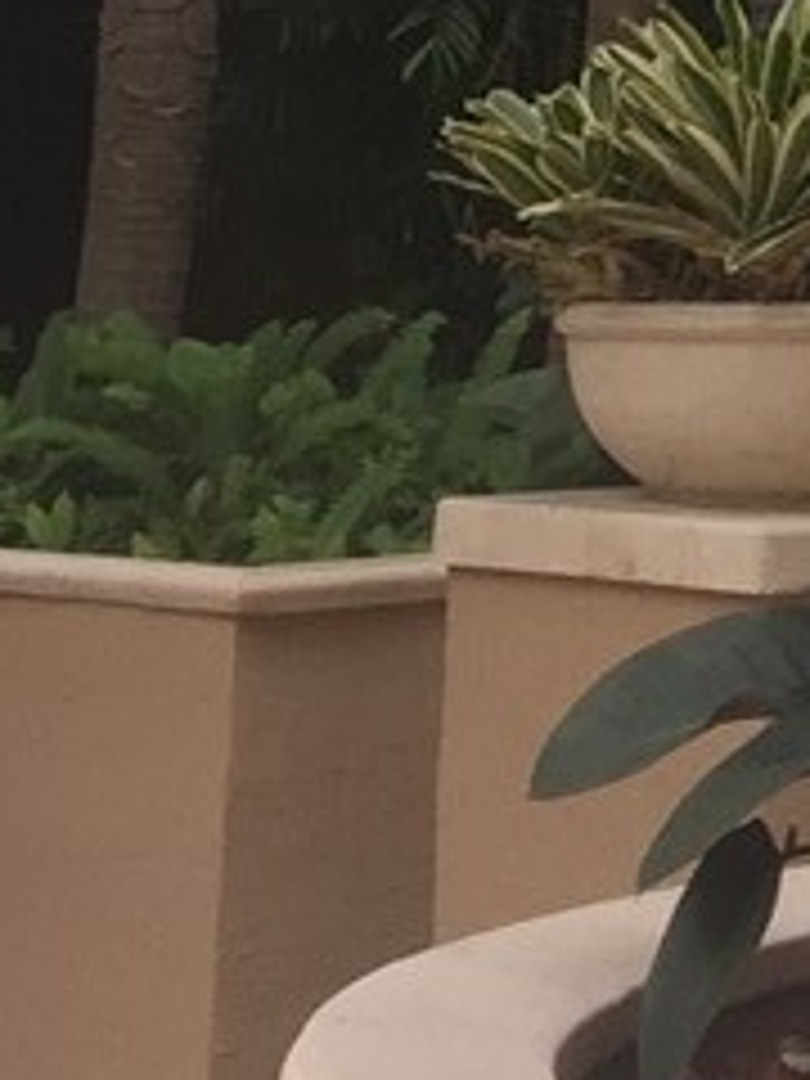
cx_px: 1395
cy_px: -2034
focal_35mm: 193
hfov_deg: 7.5
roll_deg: -0.3
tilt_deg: +20.4
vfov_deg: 8.7
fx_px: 6021
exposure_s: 1/60
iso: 32
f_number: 2.2
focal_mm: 4.15
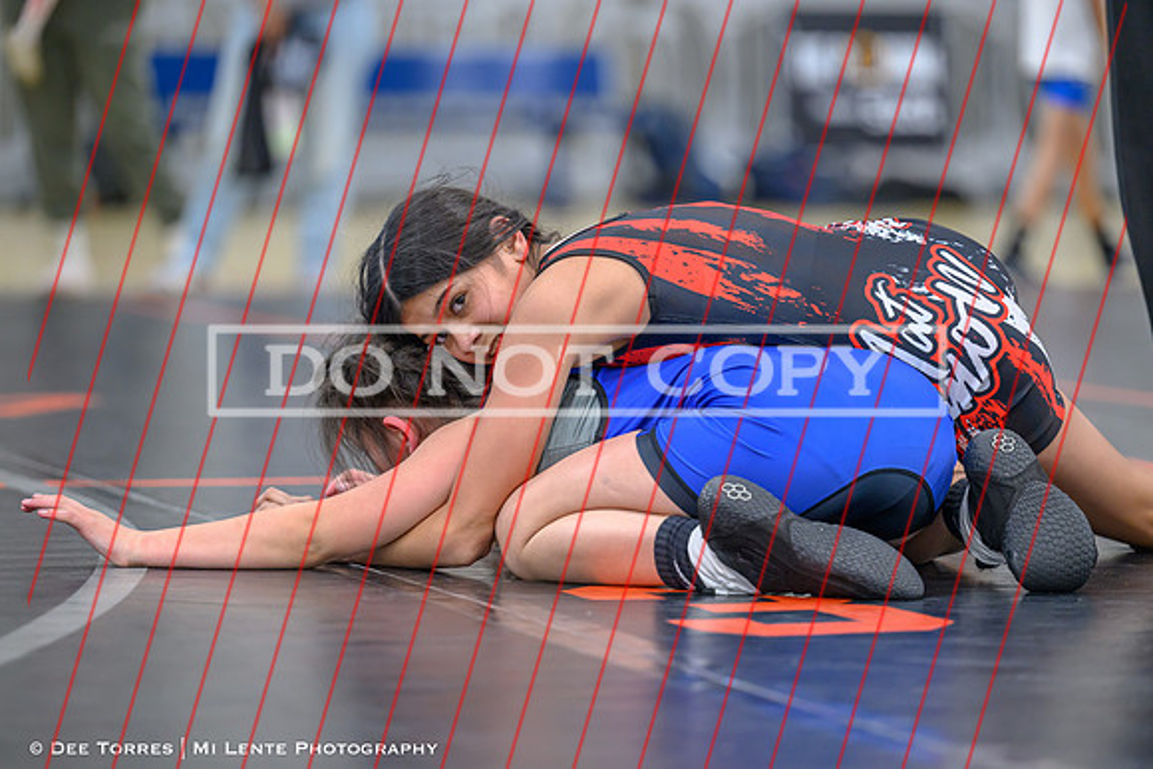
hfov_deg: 12.9
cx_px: 576
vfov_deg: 8.6
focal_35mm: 159
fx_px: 5090
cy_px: 389
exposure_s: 1/640
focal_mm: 150
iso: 2800
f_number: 2.8
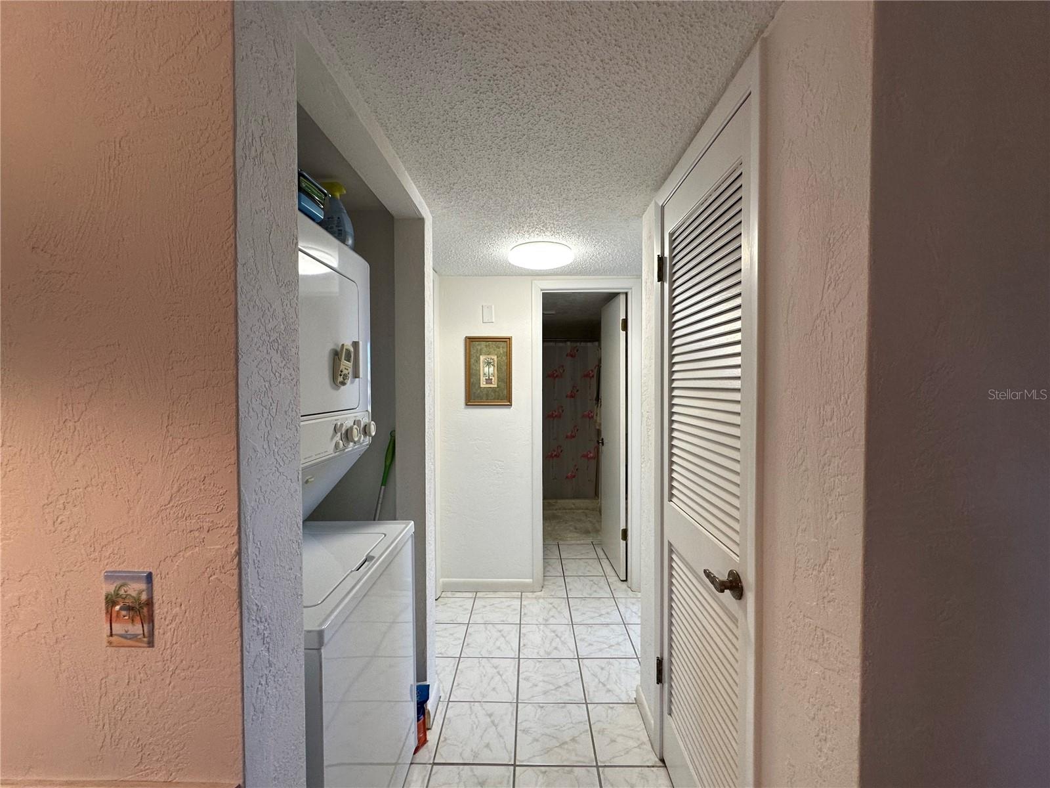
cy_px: 394
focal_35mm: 14
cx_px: 525
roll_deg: +0.7
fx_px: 425
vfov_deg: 85.7
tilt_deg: -2.8
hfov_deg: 102.1
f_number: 2.2
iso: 125
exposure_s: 1/120
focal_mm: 2.22
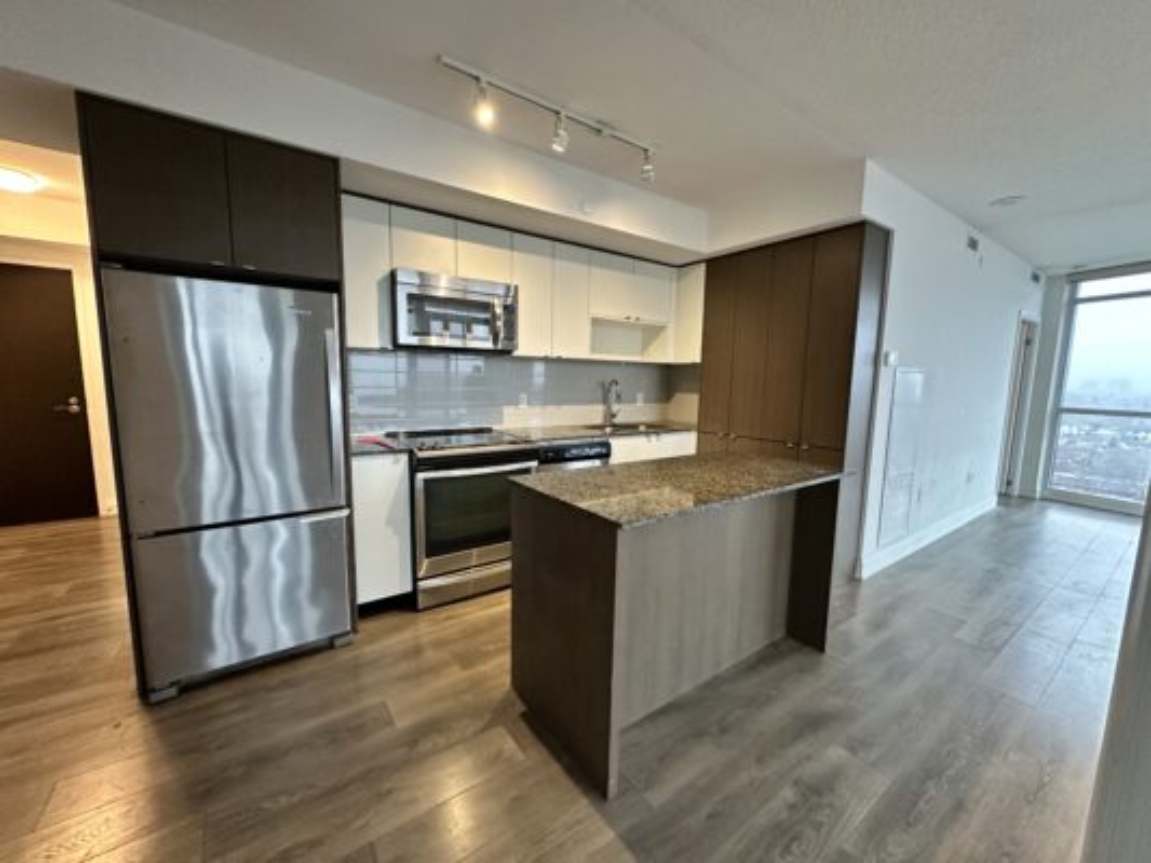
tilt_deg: -5.0
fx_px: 466
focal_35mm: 14
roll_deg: -1.7
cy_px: 432
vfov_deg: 85.7
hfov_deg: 102.1
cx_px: 576
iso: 400
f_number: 2.2
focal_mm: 2.22
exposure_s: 1/60
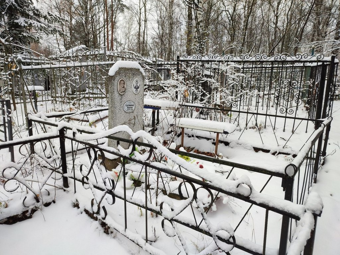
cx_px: 170
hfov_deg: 69.4
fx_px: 246
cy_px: 128
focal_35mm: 25
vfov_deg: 54.9
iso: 69
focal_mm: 6.04
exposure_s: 1/100
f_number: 1.9
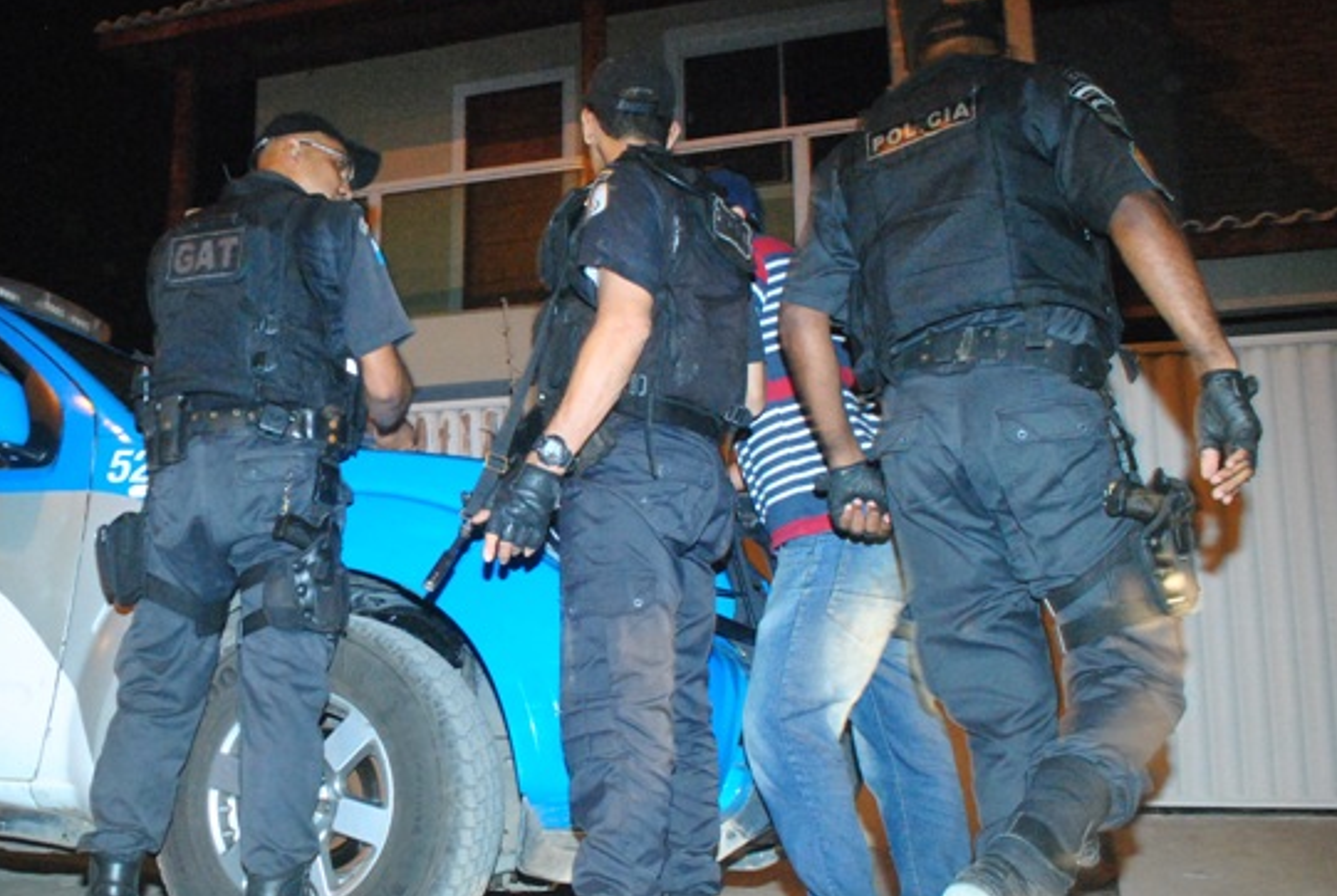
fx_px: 1488
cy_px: 396
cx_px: 391
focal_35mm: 40
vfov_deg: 33.5
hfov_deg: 47.2
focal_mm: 18
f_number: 5.6
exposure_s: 1/30
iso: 1600
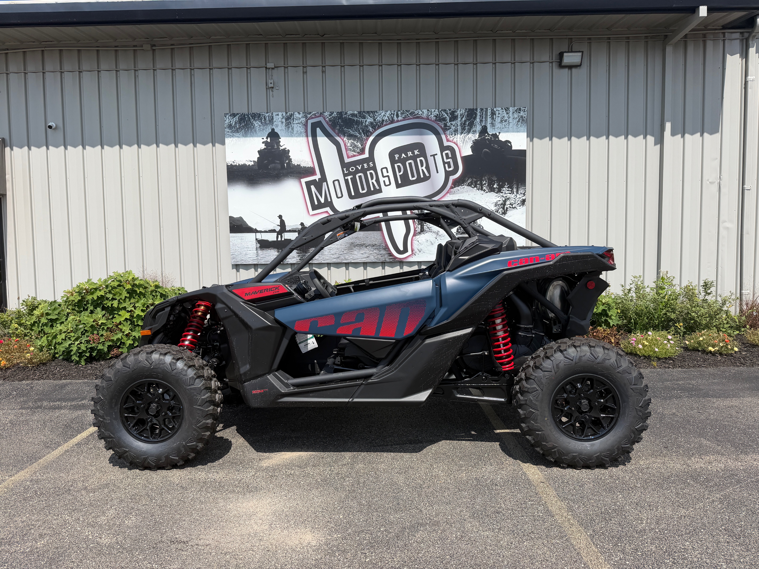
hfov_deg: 71.6
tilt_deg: -3.3
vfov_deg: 56.8
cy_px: 284
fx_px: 526
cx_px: 380
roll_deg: +2.4
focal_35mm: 24
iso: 80
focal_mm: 6.76
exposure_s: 1/4975
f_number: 1.78
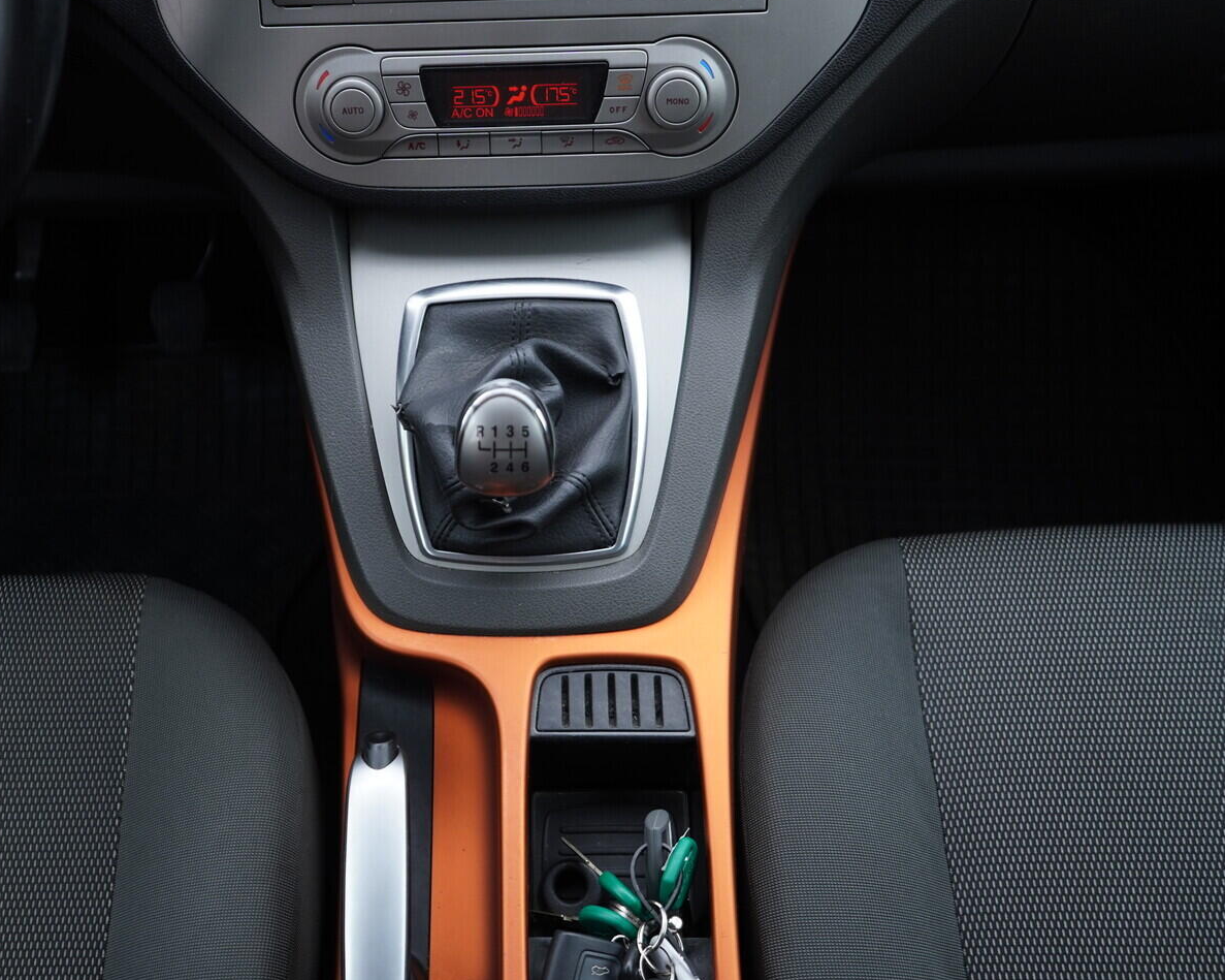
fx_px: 1486
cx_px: 484
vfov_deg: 36.5
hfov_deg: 44.5
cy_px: 488
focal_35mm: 41
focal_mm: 24
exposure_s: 1/40
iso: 200
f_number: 2.8
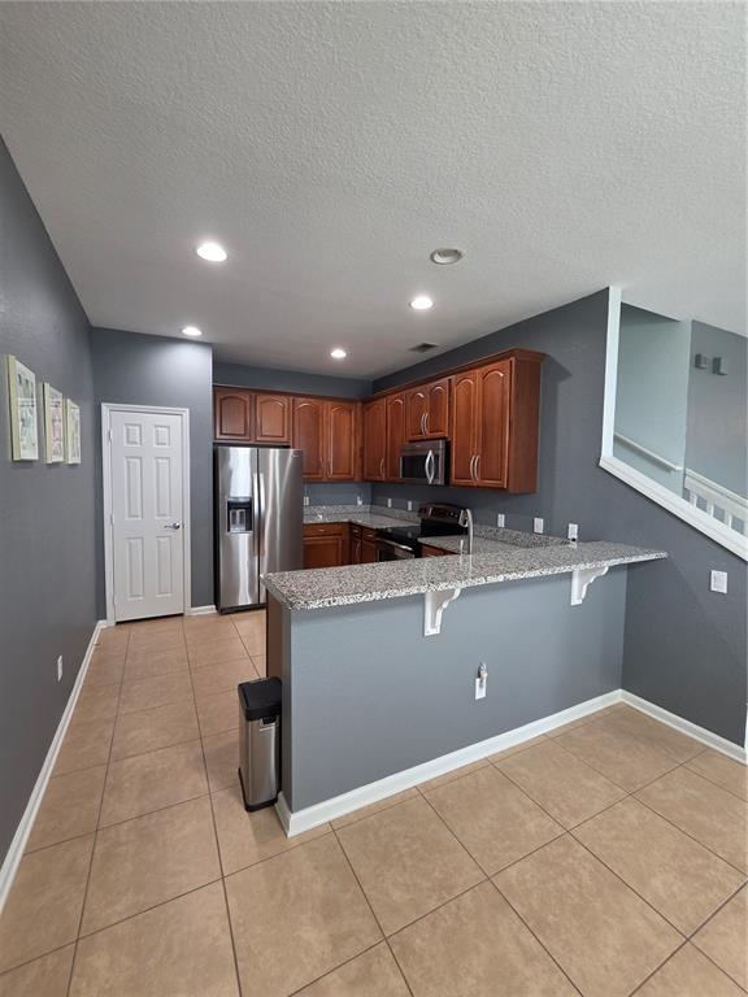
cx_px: 374
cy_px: 498
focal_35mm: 13
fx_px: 375
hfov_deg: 89.9
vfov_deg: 106.2
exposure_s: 1/60
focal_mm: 2.2
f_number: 2.2
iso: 250
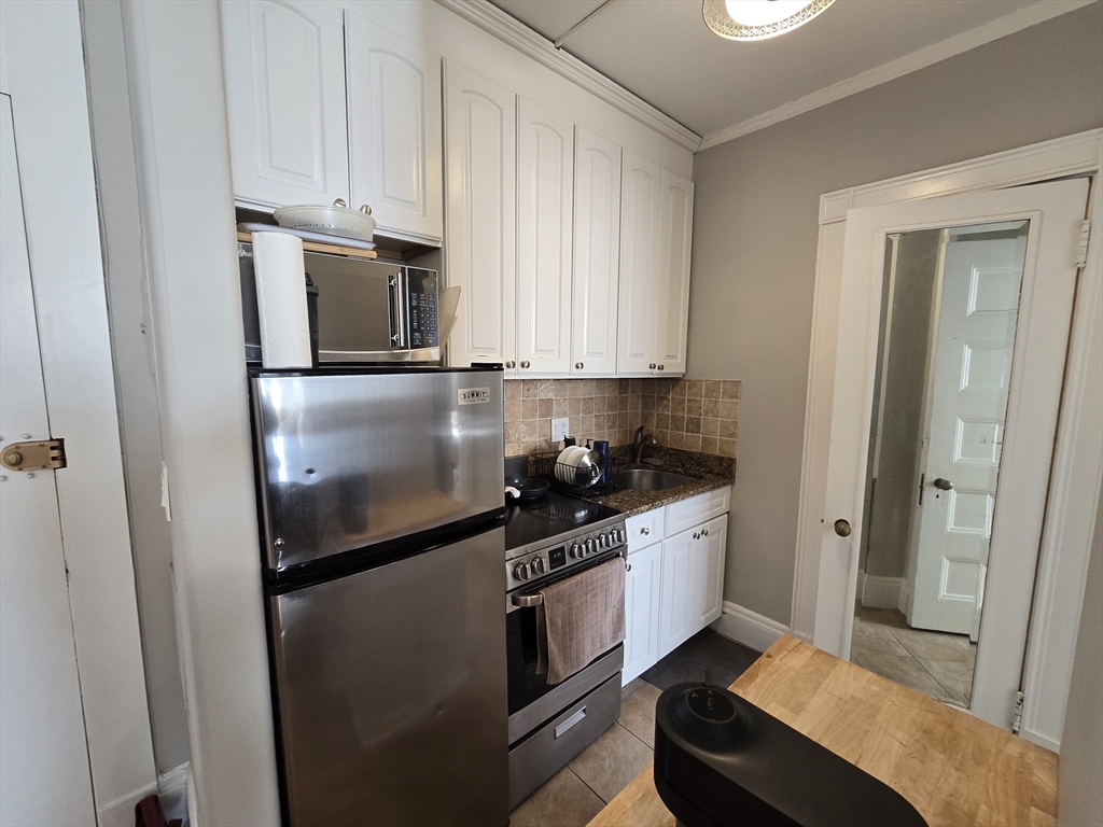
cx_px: 552
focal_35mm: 13
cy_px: 414
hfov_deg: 106.2
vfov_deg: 89.9
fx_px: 414
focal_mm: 2.2
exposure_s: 1/60
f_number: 2.2
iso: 160
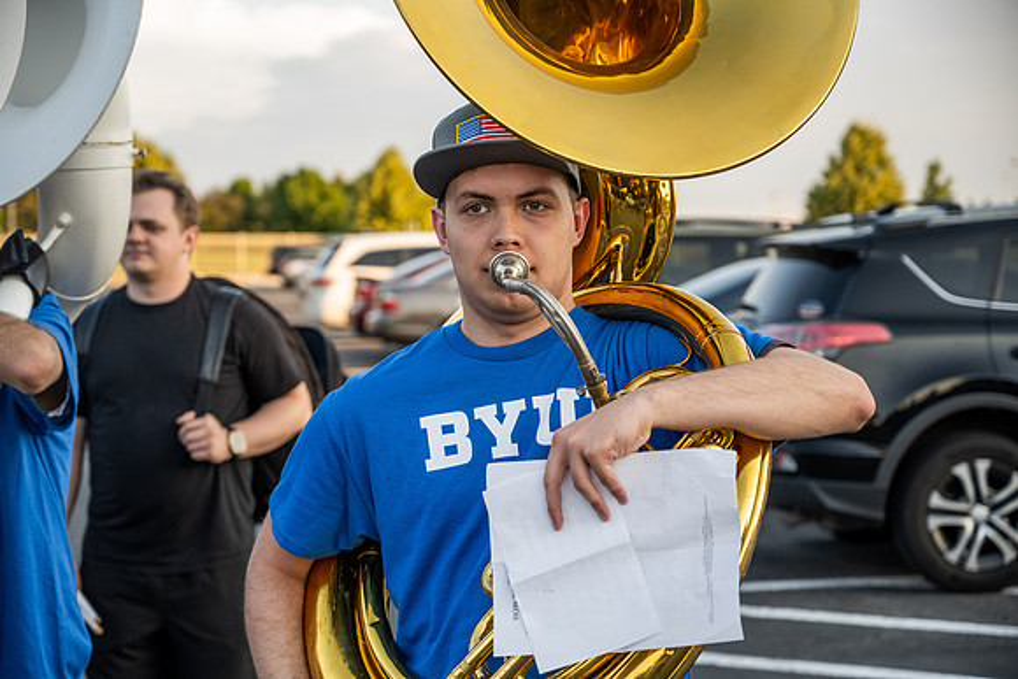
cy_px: 340
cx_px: 509
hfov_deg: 28.8
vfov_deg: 19.5
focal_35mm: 70
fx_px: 1980
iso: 500
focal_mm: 70
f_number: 4
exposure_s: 1/400
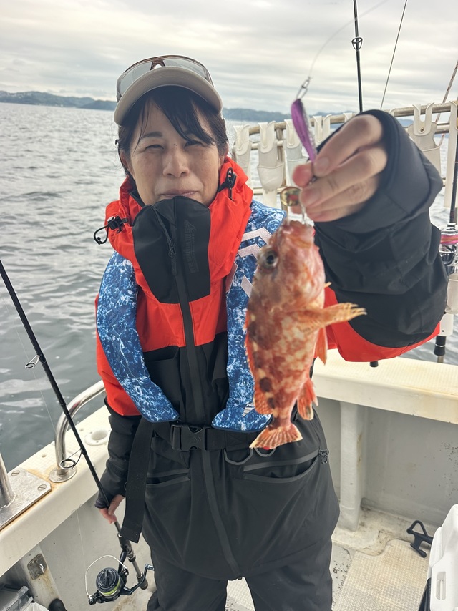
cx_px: 229
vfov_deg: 71.6
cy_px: 306
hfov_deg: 56.8
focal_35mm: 24
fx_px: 424
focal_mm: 6.86
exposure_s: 1/263
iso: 80
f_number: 1.78
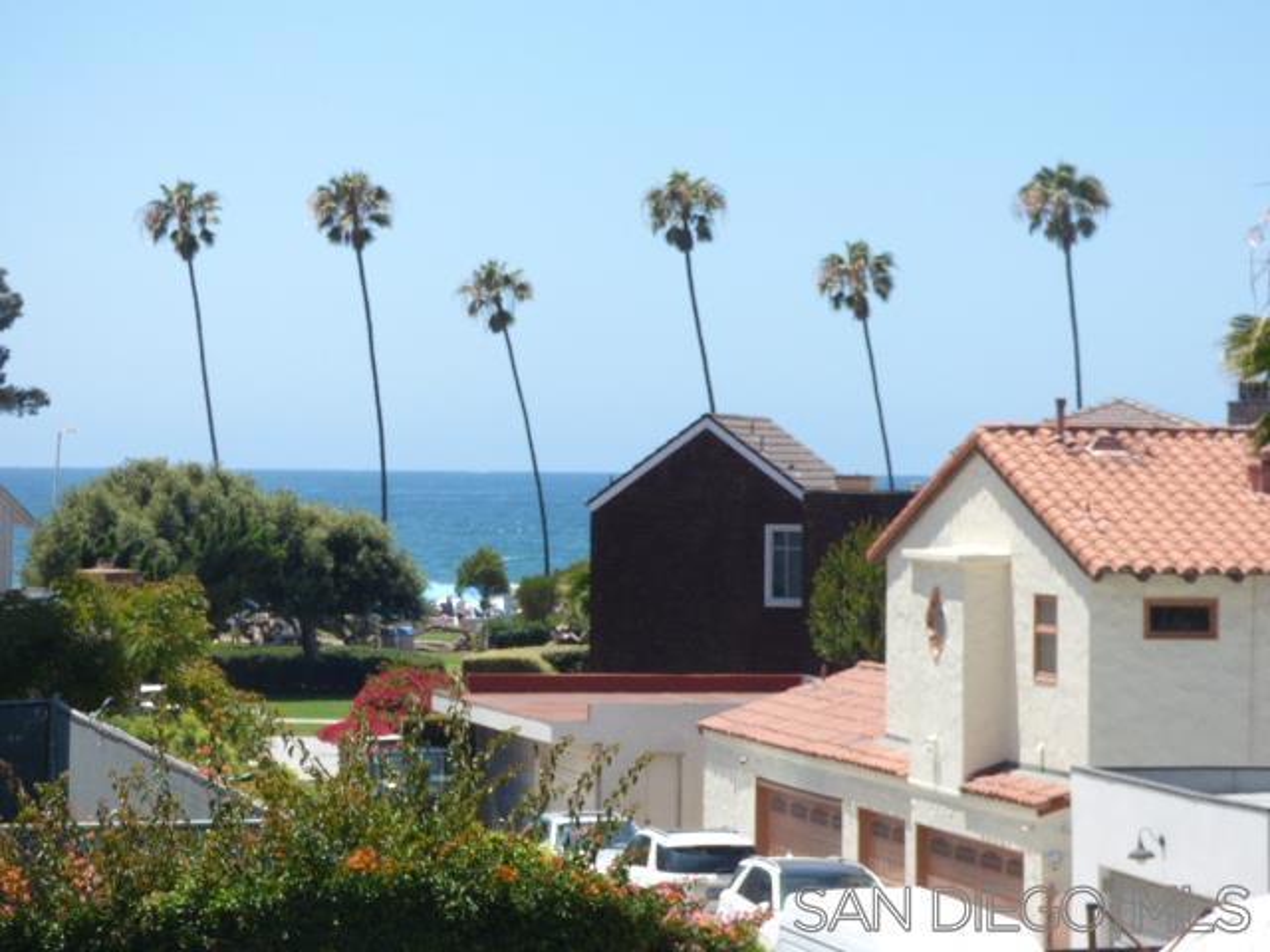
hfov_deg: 15.8
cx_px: 635
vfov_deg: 11.9
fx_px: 4586
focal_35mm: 125
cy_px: 476
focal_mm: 22.39
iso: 200
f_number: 5.2
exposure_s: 1/800
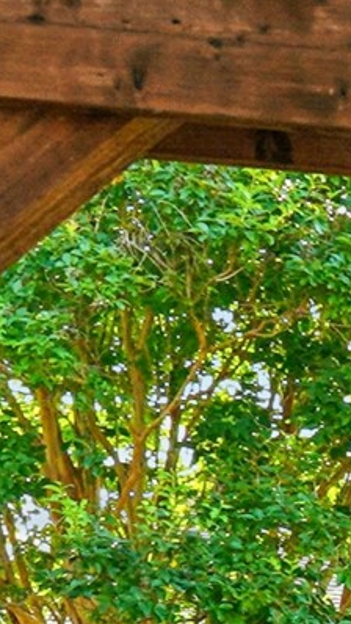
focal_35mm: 120
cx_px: 1261
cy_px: 919
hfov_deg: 7.8
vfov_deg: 16.4
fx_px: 1985
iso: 100
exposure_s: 1/90
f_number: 6.7
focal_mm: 14
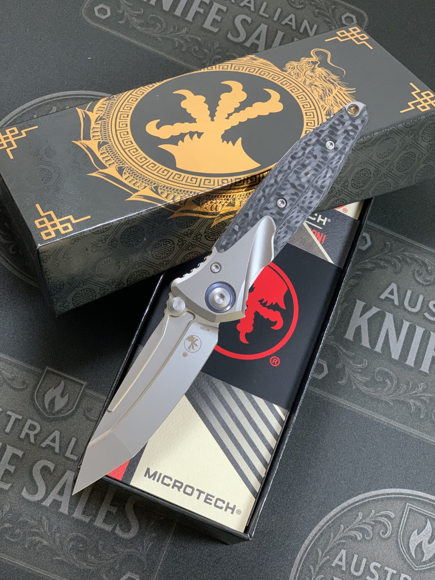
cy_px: 290
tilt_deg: -69.6
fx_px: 871
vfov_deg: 36.8
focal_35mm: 52
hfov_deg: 28.0
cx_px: 218
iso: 250
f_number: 2.4
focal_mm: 6
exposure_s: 1/50
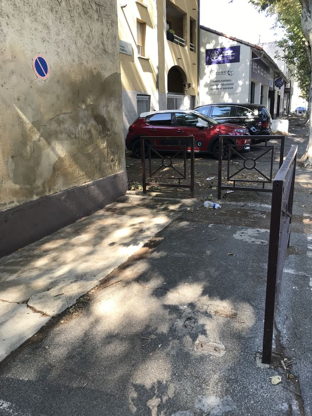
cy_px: 208
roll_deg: +2.7
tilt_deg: -12.5
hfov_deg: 49.7
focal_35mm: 28
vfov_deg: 63.4
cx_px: 156
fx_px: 336
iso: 20
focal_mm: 3.99
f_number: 1.8
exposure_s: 1/133
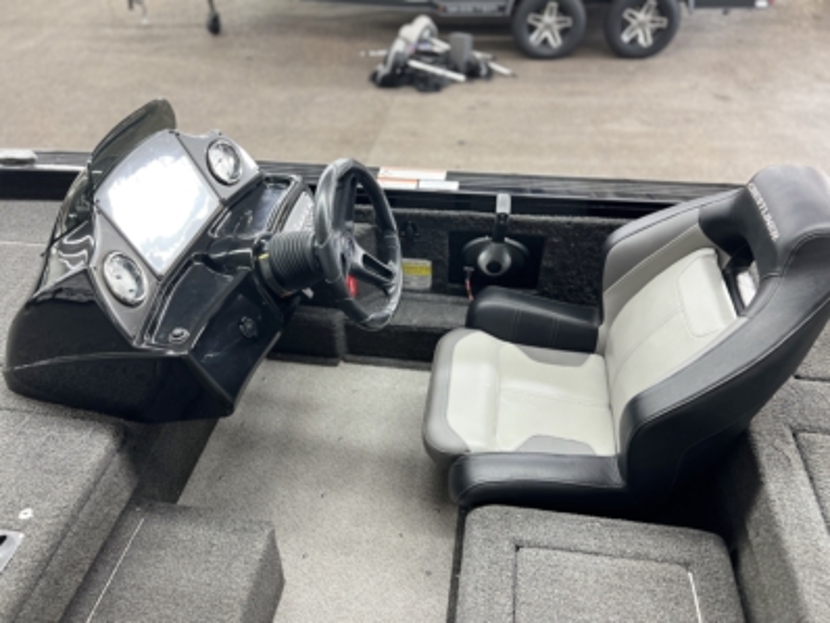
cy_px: 312
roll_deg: +3.9
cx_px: 415
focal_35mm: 26
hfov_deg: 67.3
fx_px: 624
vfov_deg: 53.1
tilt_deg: -40.4
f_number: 1.5
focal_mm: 5.7
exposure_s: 1/60
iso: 160
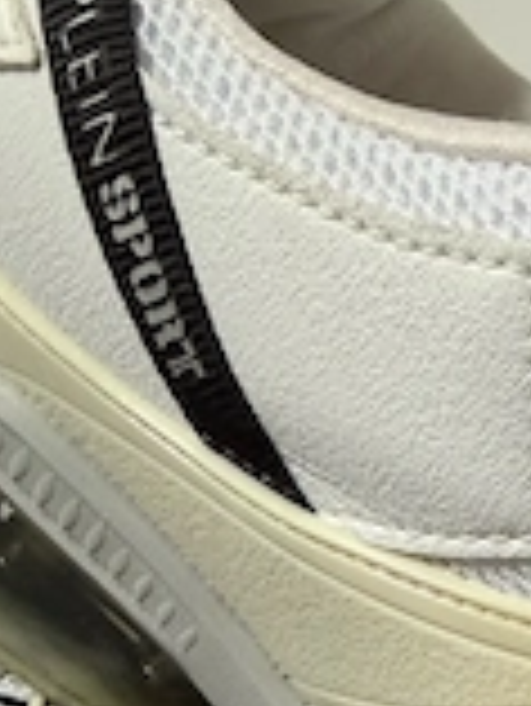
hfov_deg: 22.8
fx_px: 1246
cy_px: 724
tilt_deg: -25.1
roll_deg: -11.9
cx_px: 562
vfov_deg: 29.3
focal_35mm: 61
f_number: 2.2
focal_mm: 2.22
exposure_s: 1/80
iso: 320
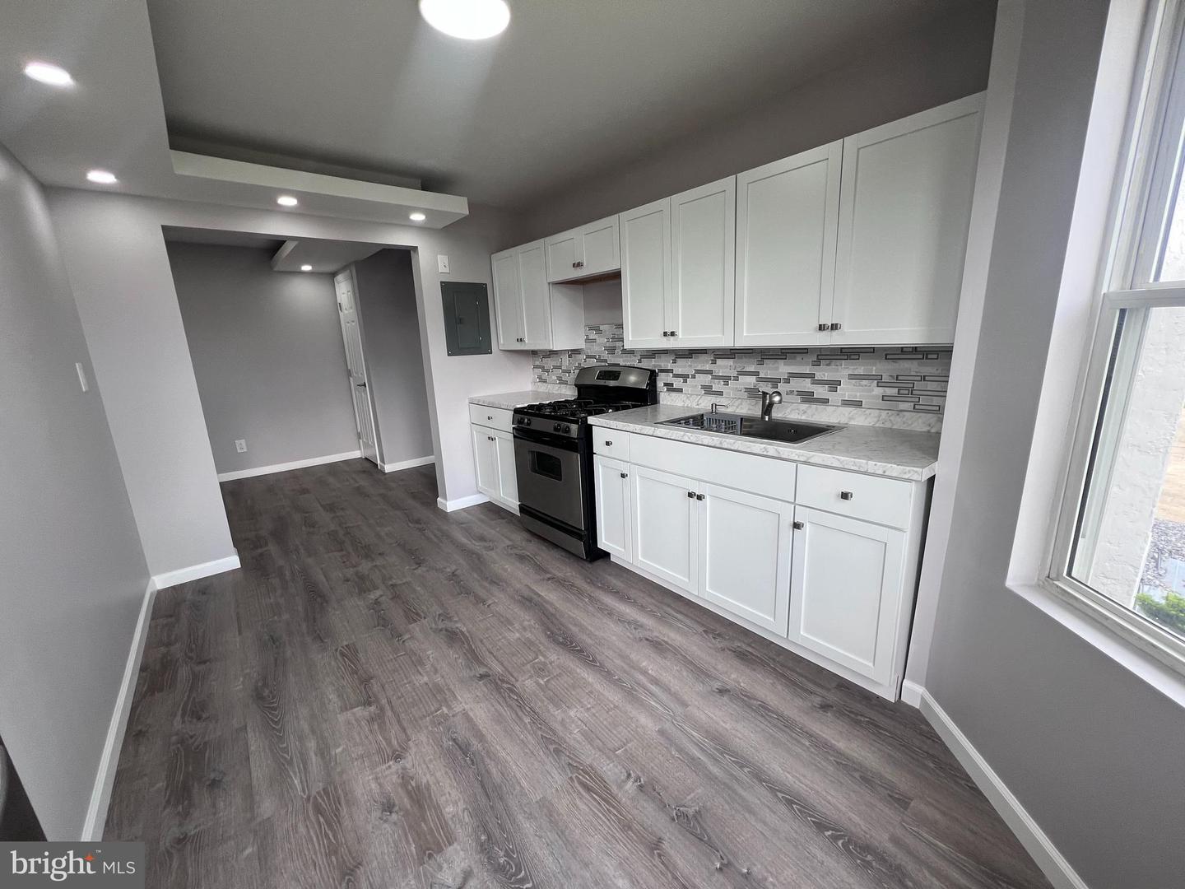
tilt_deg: -13.2
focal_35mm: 13
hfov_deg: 106.2
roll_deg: +3.2
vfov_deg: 89.9
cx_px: 592
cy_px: 444
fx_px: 445
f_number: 1.8
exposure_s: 1/99
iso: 64
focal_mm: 1.57
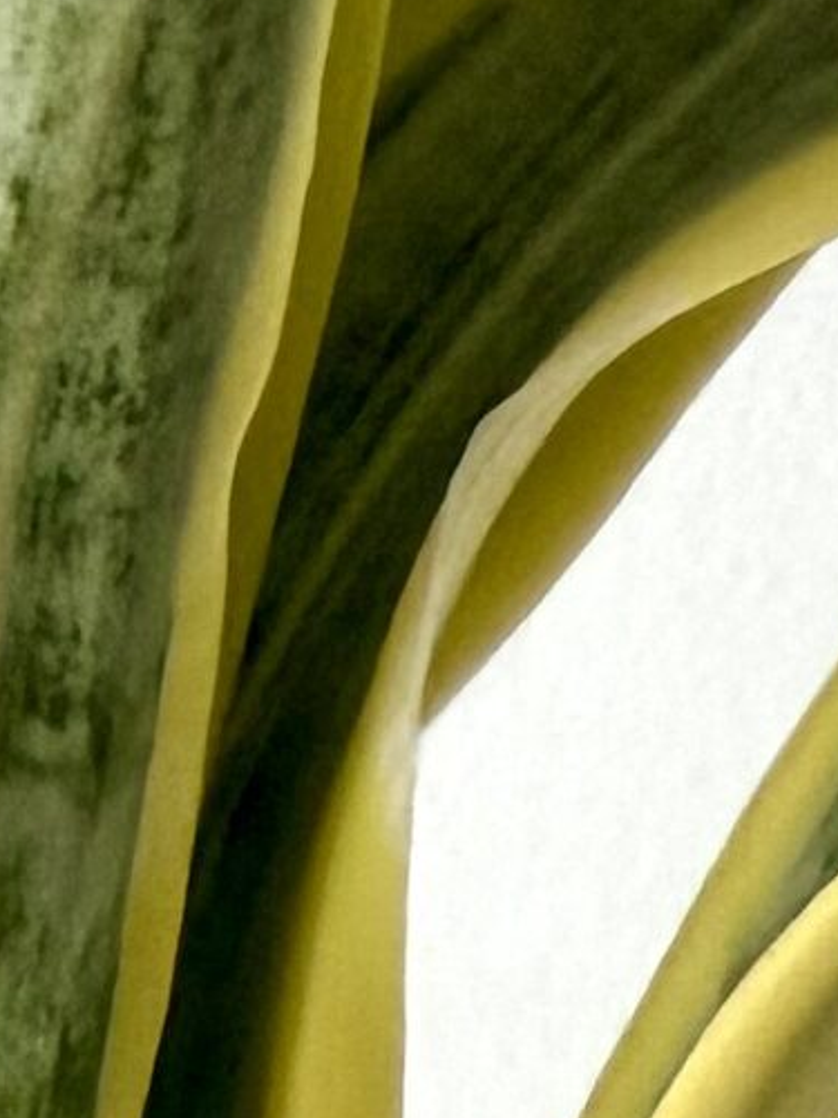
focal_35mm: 123
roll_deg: -1.4
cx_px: -1242
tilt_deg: -2.1
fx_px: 3970
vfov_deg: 13.2
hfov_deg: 10.3
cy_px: -1288
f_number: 2.2
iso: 125
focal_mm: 2.22
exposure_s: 1/99
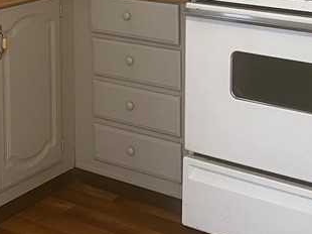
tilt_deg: -6.6
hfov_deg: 22.3
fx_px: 775
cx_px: 35
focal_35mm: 86
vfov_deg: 16.4
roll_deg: +0.7
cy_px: -51
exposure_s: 1/60
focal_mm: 4.25
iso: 160
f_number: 1.8
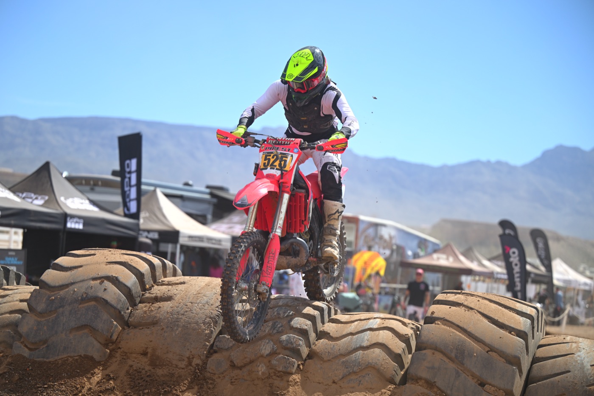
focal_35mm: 89
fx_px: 1468
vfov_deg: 15.4
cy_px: 198
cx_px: 297
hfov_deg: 22.9
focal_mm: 89
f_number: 2.8
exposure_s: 1/3200
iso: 180
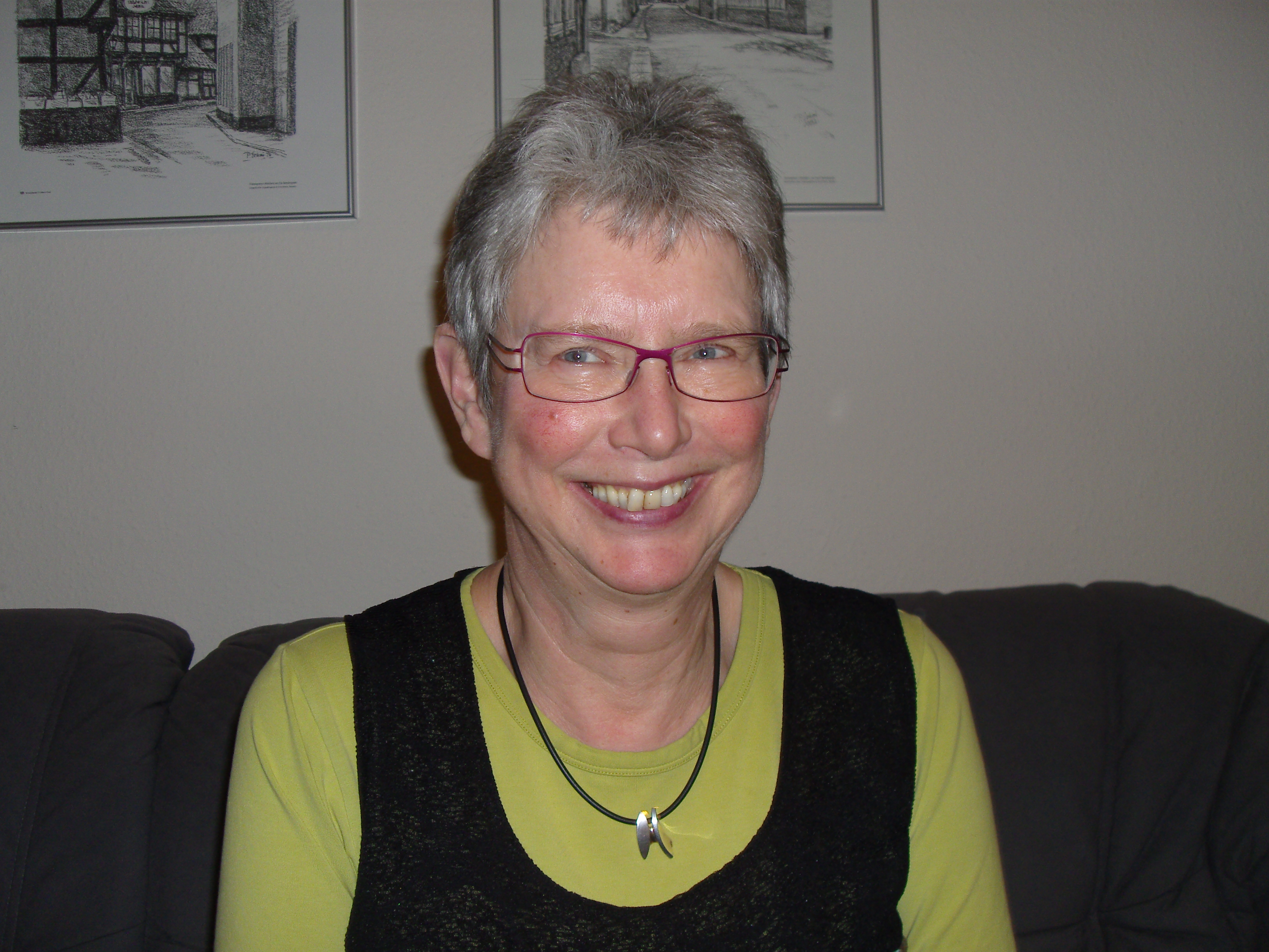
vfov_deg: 38.7
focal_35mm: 37
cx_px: 634
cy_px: 476
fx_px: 1356
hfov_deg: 50.1
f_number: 2.8
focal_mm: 6.2
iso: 80
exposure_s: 1/40
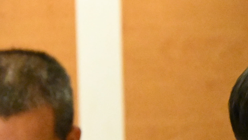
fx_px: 5431
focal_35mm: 826
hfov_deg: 2.6
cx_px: 297
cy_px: 231
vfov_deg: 1.5
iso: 25600
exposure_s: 1/500
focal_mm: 190
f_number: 6.3
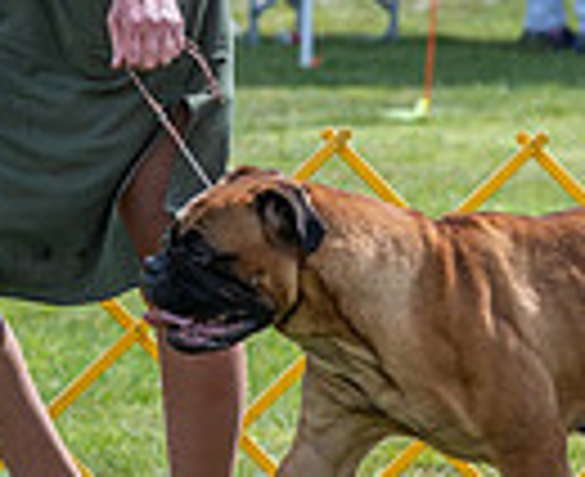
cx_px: 223
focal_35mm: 674
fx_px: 11758
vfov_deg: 2.3
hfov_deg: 2.9
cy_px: -48
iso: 400
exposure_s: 1/1600
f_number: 5
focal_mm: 129
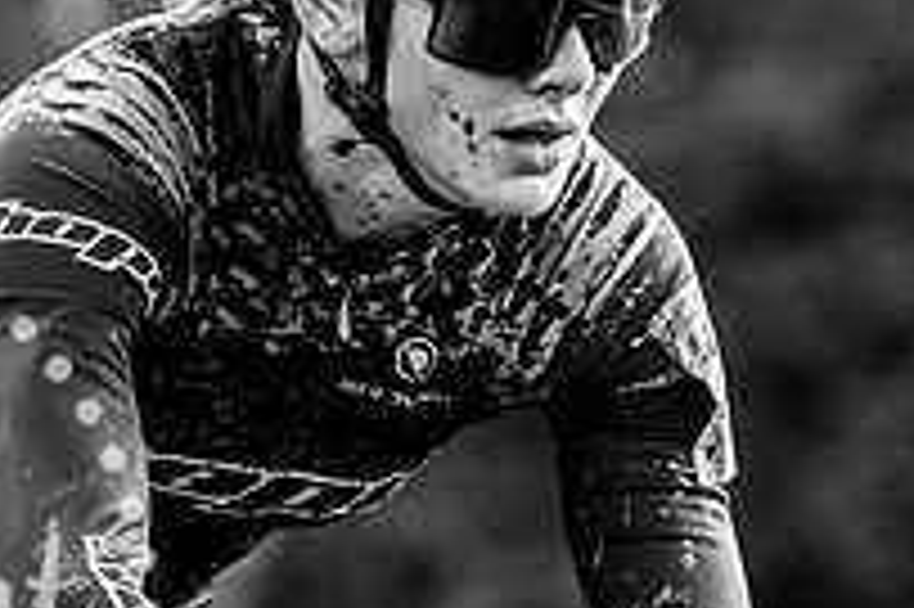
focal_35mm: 491
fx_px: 12456
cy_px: 54
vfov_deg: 2.8
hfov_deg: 4.2
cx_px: 189
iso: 320
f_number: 3.5
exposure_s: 1/800
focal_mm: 124
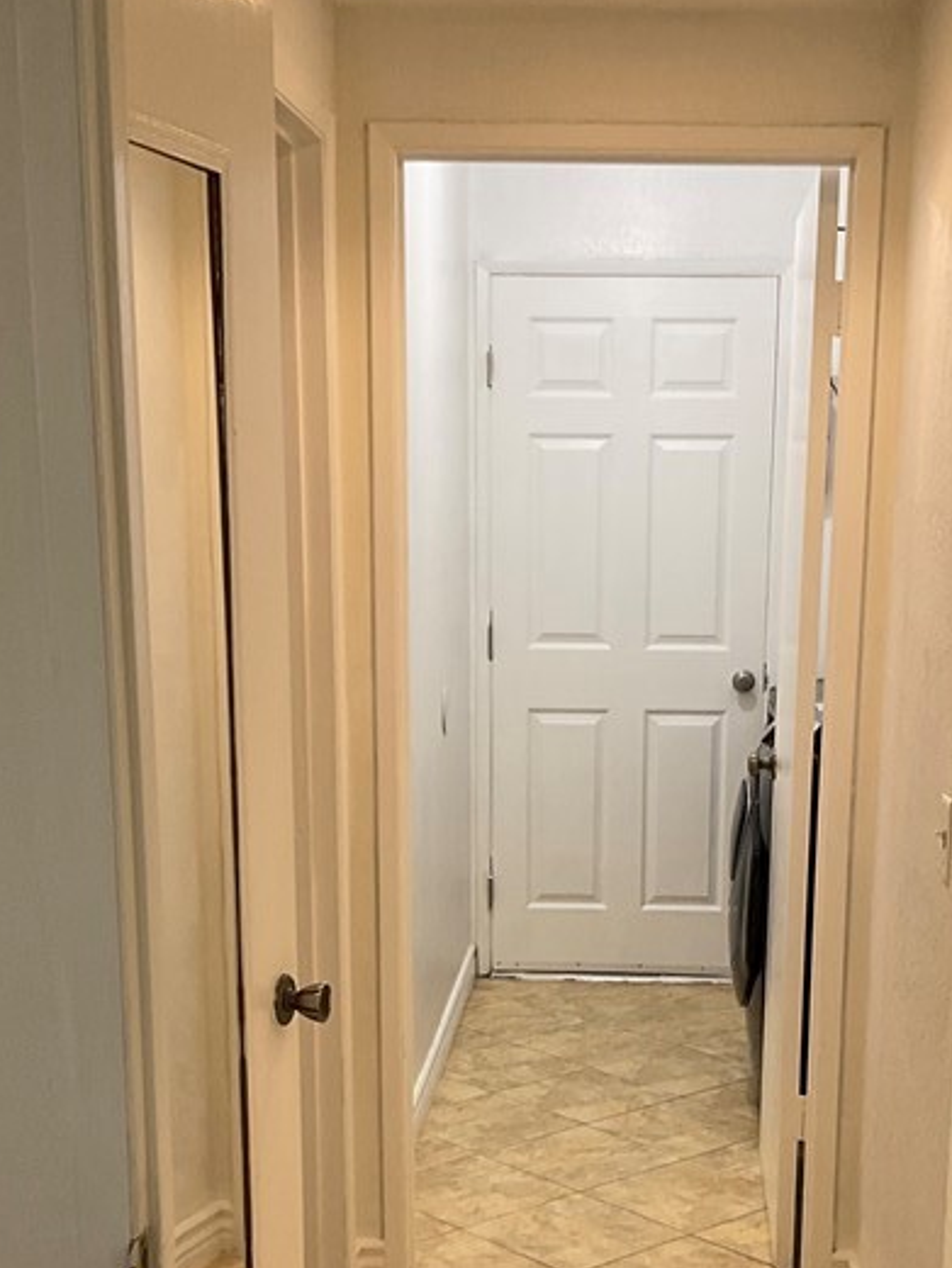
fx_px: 2089
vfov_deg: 33.0
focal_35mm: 57
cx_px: 584
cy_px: 981
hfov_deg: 25.6
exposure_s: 1/60
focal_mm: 3
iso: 50
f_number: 1.8
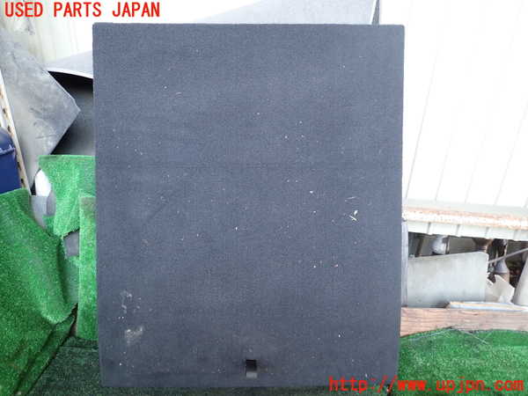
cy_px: 198
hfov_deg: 69.4
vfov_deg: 54.9
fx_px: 381
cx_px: 264
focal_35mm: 25
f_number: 2
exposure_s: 1/60
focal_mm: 4.5
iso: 125
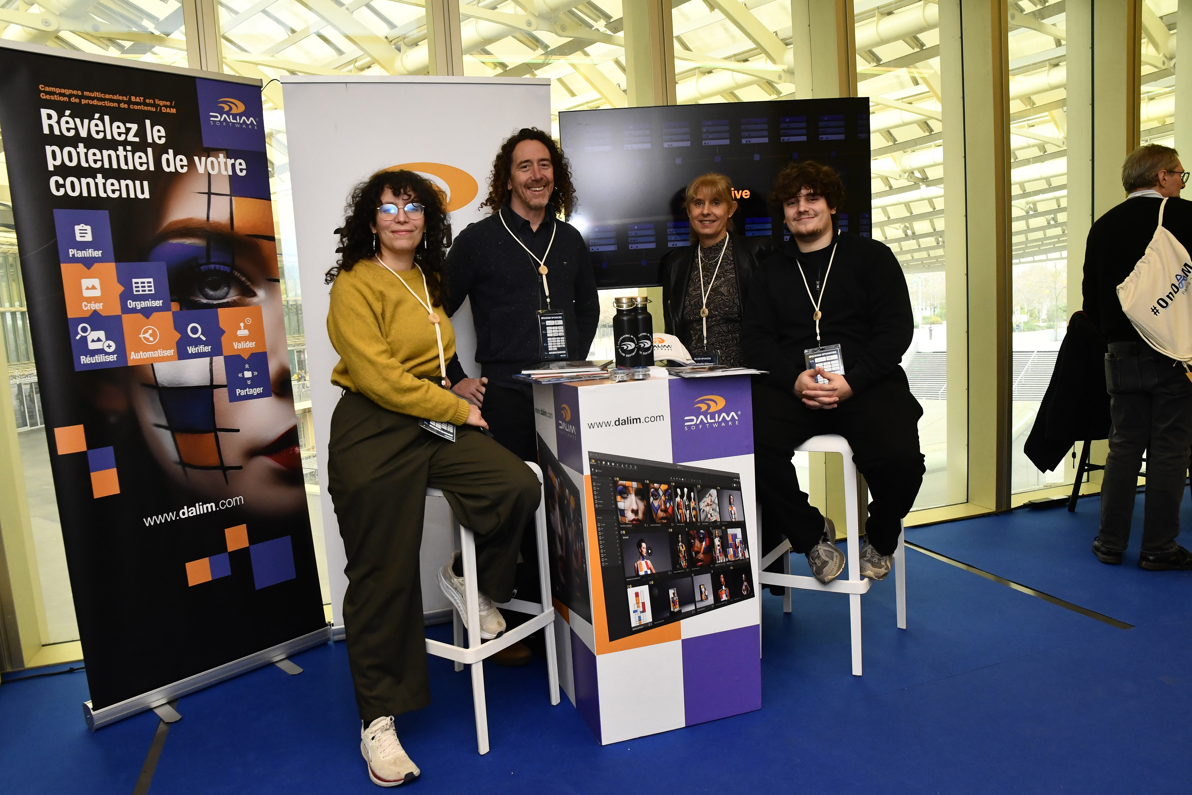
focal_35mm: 24
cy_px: 398
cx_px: 596
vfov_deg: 53.1
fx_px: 795
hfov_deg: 73.7
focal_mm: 16
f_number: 7.1
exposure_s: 1/100
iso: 1600
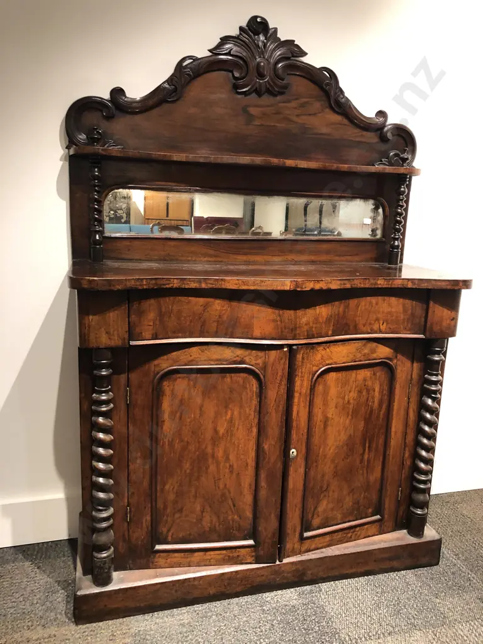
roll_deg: -2.5
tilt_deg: -10.9
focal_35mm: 28
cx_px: 242
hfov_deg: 49.7
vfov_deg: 63.4
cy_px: 322
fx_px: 521
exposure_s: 1/17
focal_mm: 3.99
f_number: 1.8
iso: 80
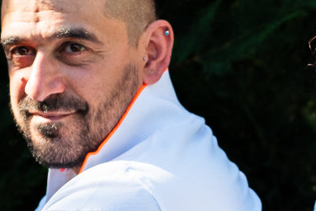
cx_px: 237
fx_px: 1853
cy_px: 271
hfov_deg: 9.7
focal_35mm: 211
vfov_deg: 6.5
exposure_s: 1/1000
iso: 250
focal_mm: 50
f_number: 4.5
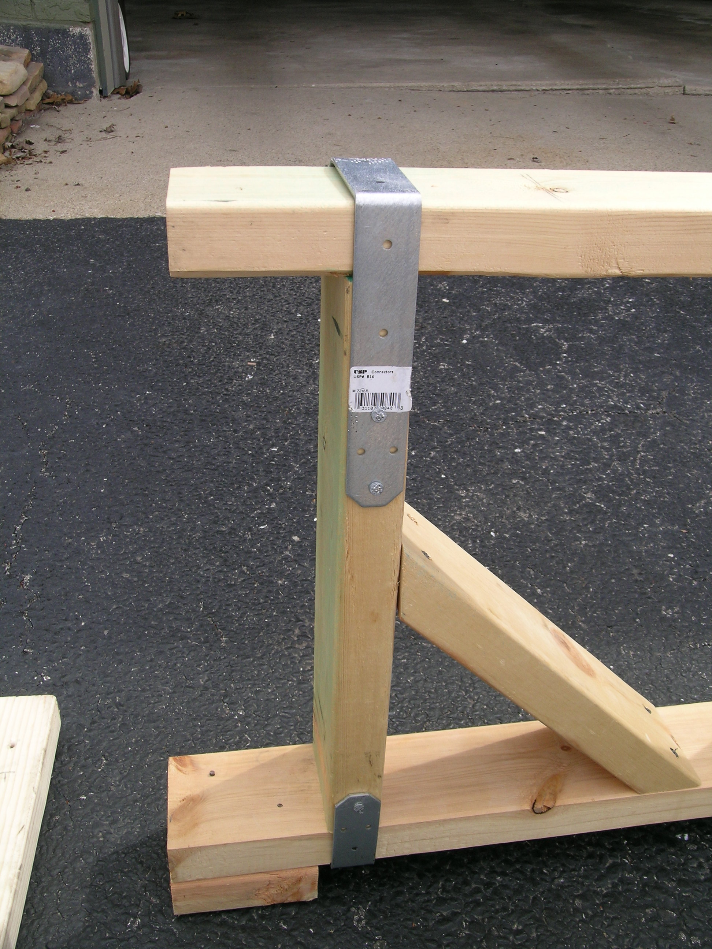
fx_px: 960
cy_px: 474
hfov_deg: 40.7
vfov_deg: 52.6
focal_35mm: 35
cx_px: 356
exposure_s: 1/137
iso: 50
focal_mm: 7.2
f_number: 5.3
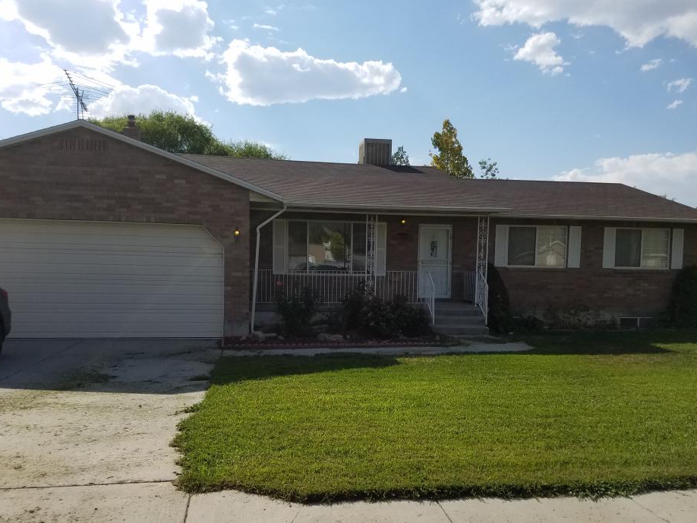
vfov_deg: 48.2
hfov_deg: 61.6
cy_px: 279
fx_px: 584
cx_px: 344
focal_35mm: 29
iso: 50
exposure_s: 1/4416
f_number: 1.7
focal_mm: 4.2
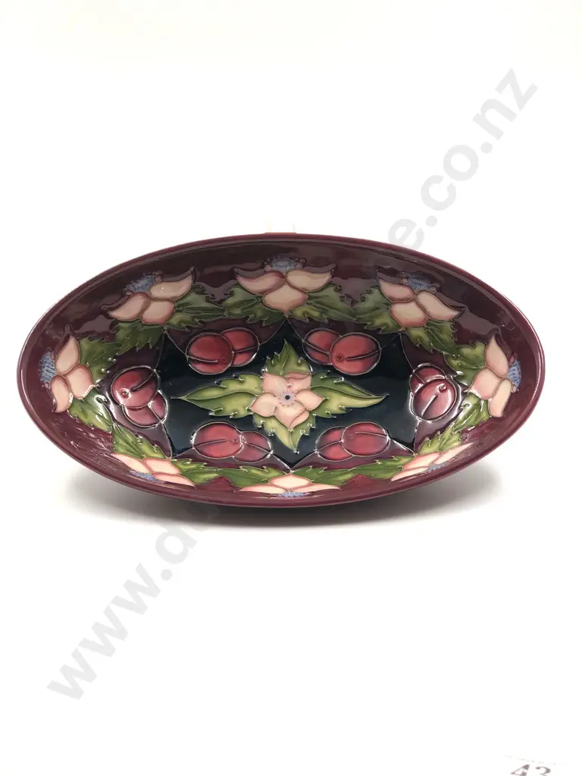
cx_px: 291
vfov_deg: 33.8
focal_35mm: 57
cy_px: 388
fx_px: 1278
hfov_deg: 25.7
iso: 25
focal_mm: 6.6
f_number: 2.8
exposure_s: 1/100
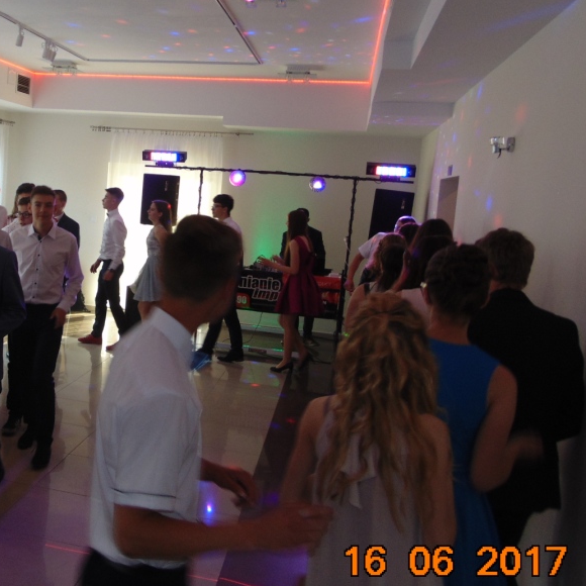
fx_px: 747
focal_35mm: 39
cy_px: 255
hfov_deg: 40.9
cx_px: 110
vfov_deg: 42.7
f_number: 3
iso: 100
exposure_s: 1/30
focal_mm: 4.5
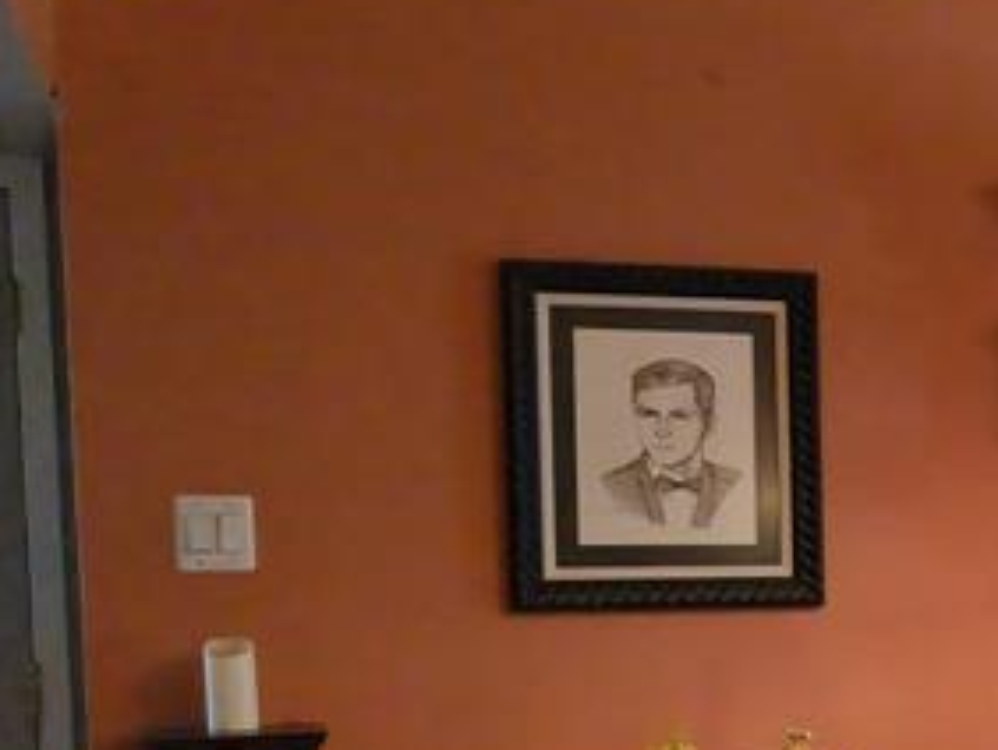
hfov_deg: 19.5
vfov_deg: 16.7
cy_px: 686
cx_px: 1518
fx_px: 2510
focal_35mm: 87
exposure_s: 1/15
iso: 250
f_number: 1.8
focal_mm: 8.67
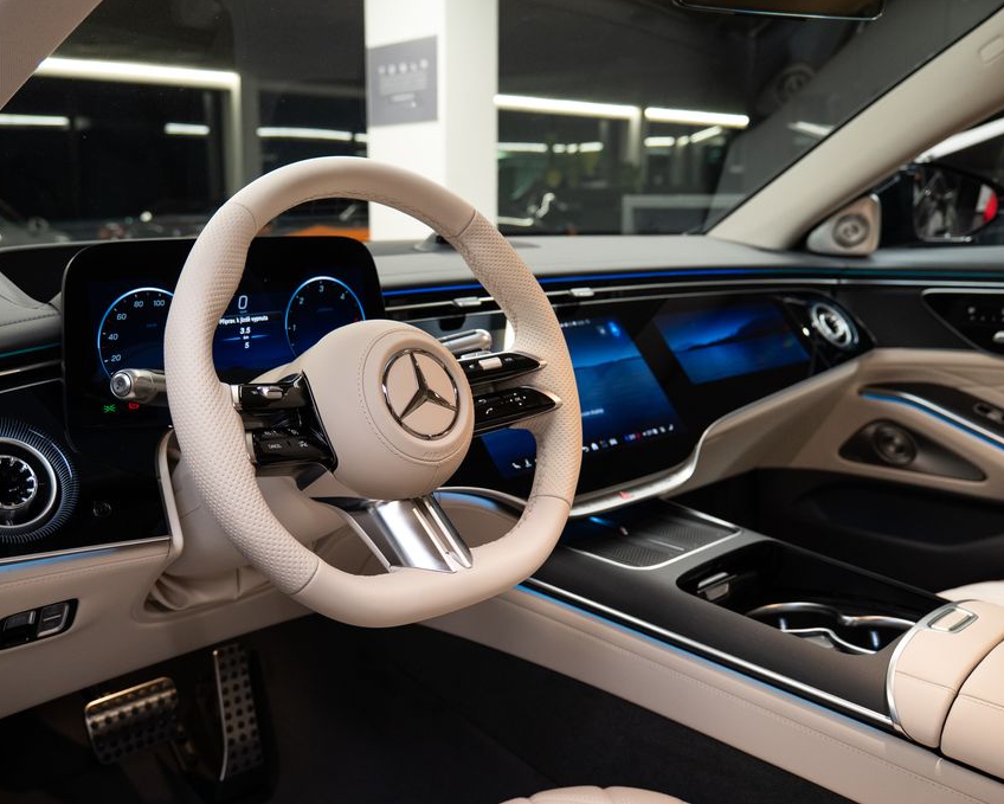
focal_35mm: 32
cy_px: 396
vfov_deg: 45.8
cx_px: 416
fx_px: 951
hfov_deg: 55.3
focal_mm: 24
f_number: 4.3
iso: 1250
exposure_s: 1/50
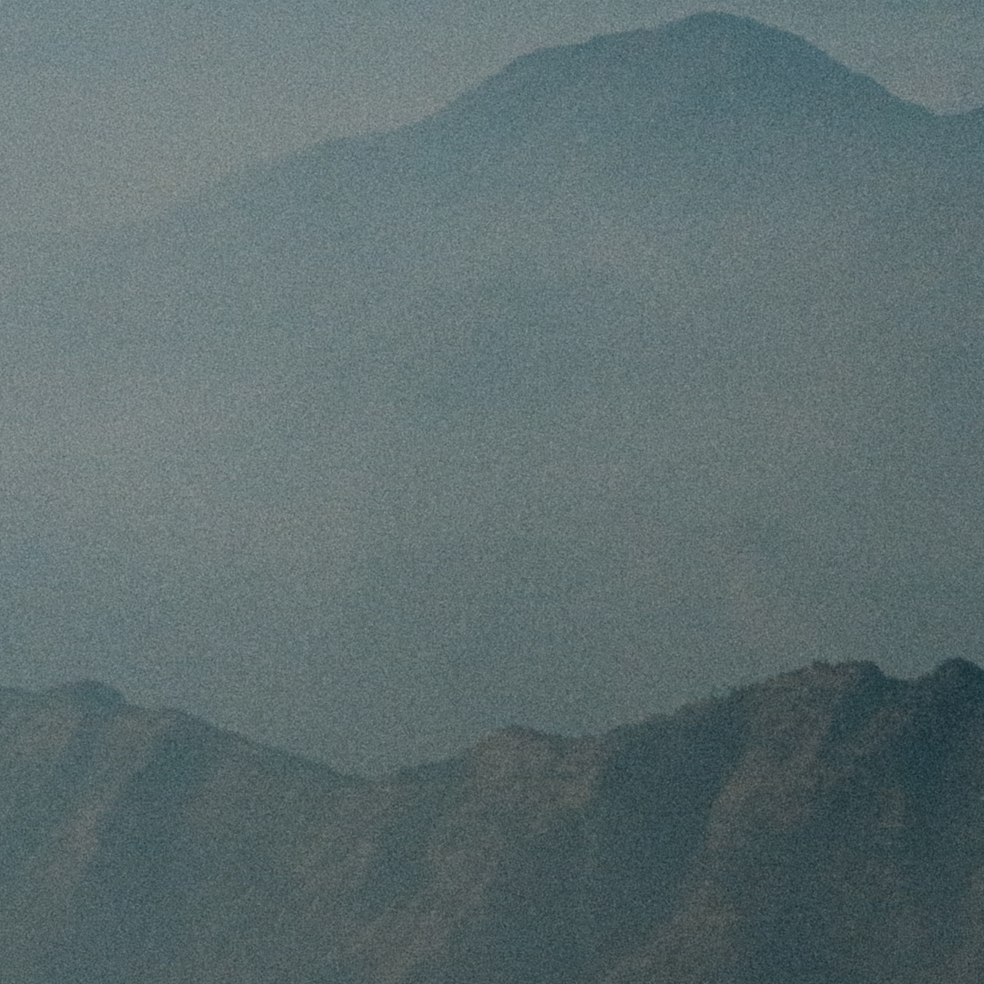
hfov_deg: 4.8
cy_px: 117
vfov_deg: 4.8
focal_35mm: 362
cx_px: 571
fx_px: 11642
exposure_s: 1/4000
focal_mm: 90
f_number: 10
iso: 800
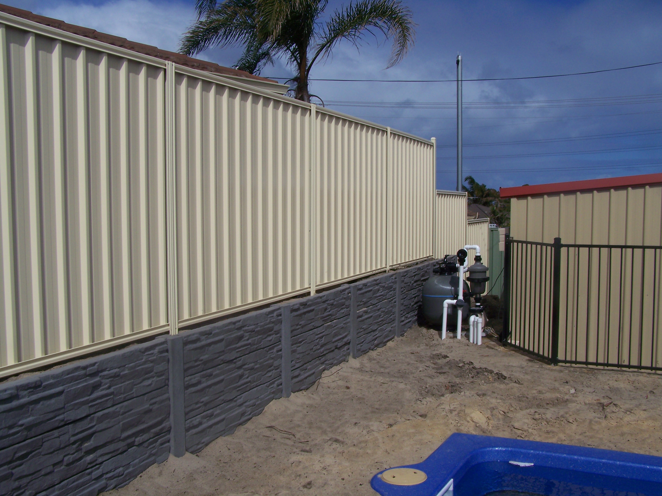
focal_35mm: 38
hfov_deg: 49.0
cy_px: 248
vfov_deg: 37.7
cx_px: 331
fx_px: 727
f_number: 5.6
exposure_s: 1/1000
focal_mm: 6.3
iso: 64
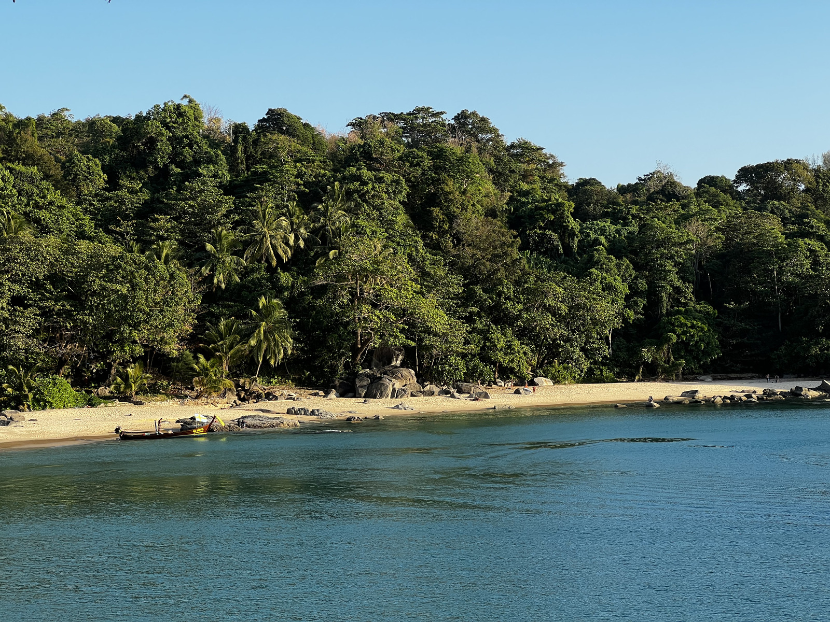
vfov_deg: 19.1
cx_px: 415
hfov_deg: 25.3
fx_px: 1846
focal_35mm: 77
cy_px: 311
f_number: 2.8
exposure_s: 1/352
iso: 32
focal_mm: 9
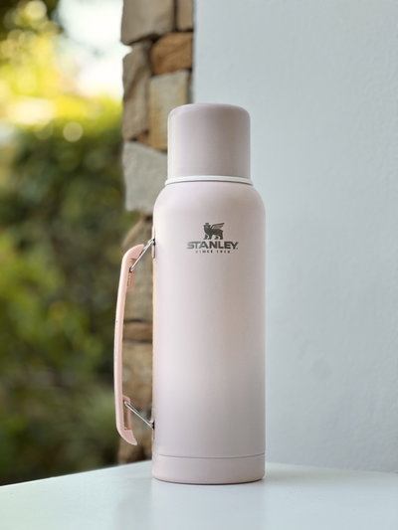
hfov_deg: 19.1
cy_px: 265
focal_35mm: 77
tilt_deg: +3.6
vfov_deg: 25.3
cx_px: 199
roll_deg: -0.2
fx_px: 1180
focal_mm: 9
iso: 80
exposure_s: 1/121
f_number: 2.8
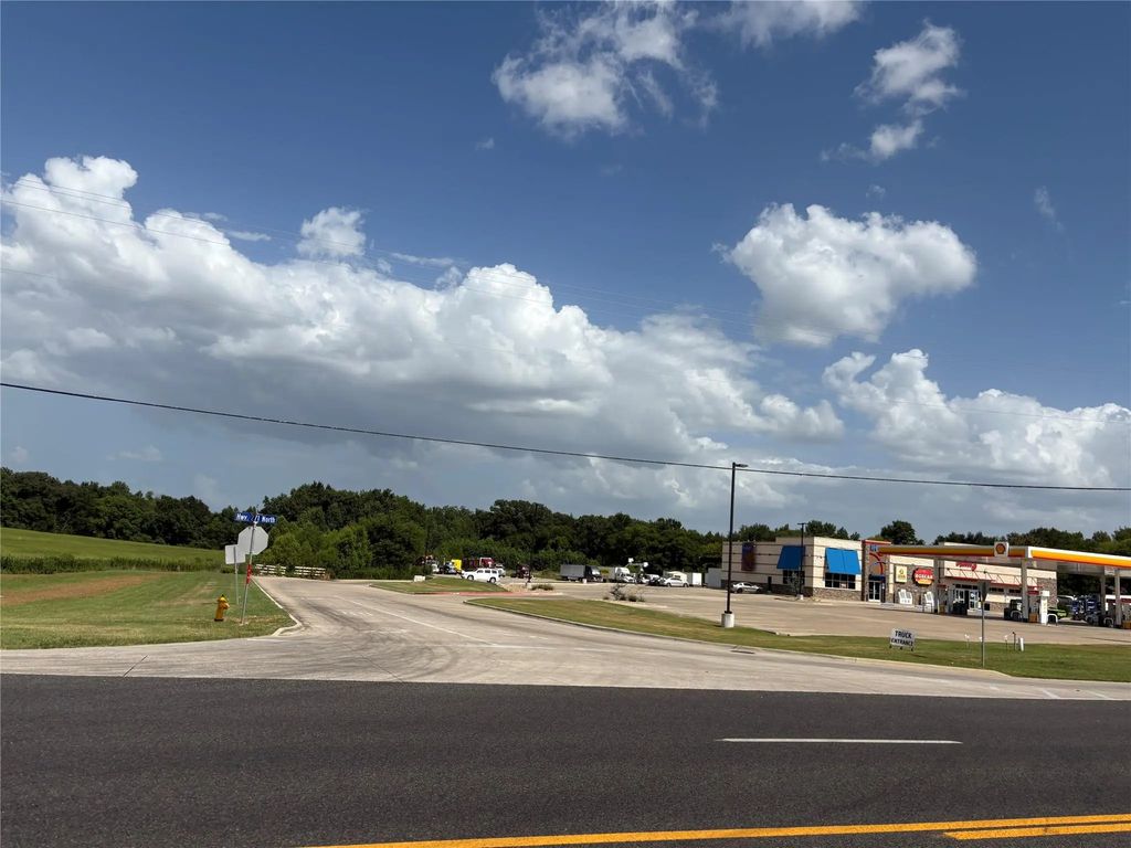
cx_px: 566
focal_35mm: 26
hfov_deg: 67.3
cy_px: 424
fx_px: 849
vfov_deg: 53.1
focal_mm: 5.96
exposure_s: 1/6993
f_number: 1.6
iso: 50
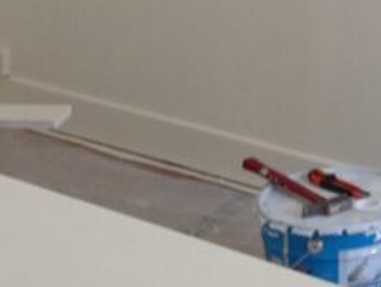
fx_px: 1698
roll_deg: +0.6
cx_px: 511
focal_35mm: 154
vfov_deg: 9.3
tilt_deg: -9.1
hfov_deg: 12.4
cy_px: -177
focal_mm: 4.12
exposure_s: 1/40
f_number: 2.4
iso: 50
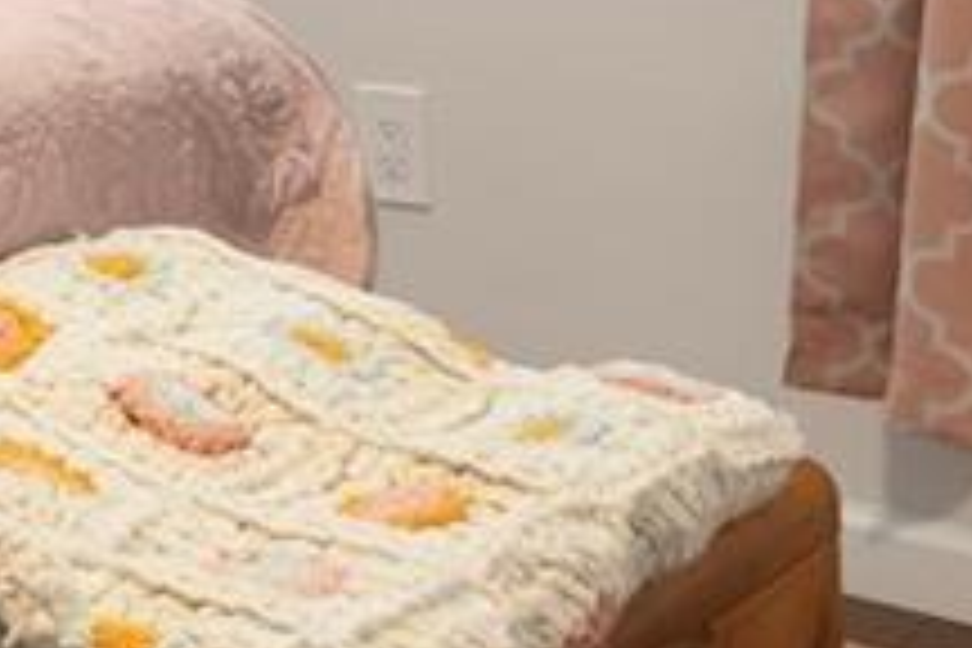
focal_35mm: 115
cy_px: -536
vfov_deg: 11.1
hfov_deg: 15.7
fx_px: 3097
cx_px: -666
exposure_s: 1/1.67
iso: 500
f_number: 8
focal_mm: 15.5
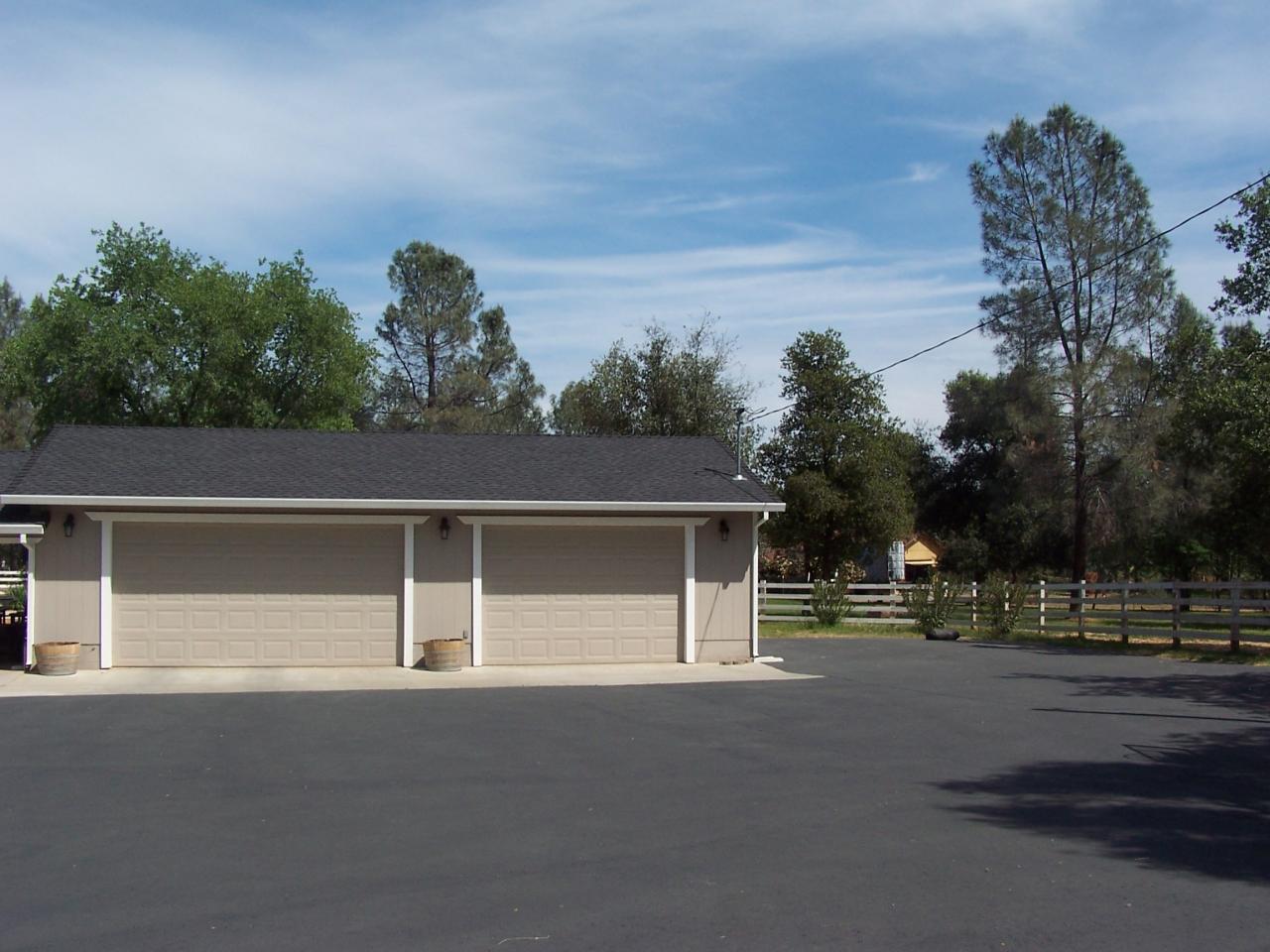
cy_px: 476
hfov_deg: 49.0
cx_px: 635
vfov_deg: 37.7
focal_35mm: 38
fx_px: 1394
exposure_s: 1/750
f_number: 5.6
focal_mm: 6.3
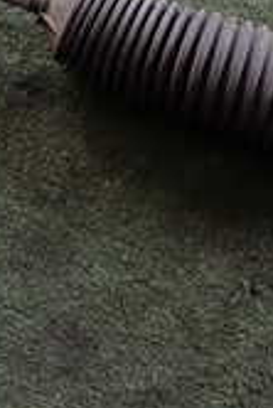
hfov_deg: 14.6
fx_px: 1067
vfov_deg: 21.2
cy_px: 34
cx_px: 116
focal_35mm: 94
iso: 100
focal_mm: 4.5
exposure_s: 1/80
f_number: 2
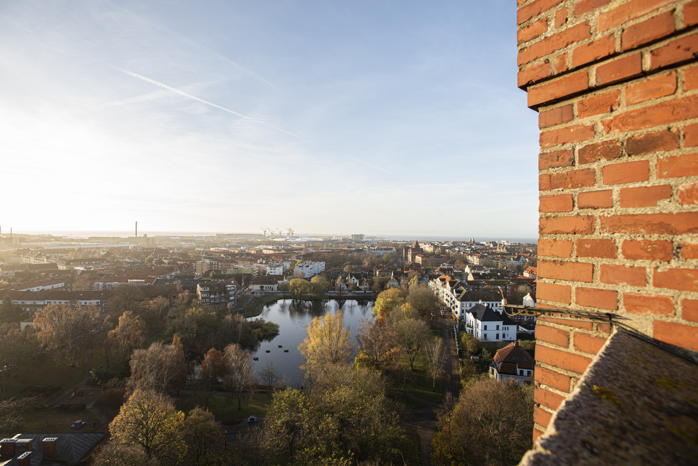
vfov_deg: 70.5
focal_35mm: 17
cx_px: 349
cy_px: 233
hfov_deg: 93.3
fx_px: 330
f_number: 7.1
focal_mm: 17
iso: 200
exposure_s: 1/200
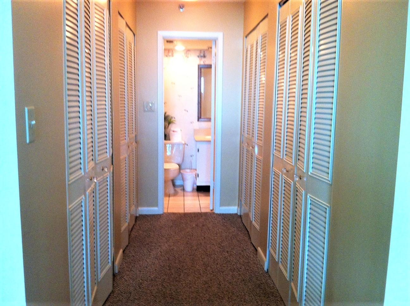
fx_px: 414
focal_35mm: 35
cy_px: 153
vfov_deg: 40.6
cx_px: 205
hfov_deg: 52.7
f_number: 2.8
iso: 160
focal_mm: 3.85
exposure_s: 1/17
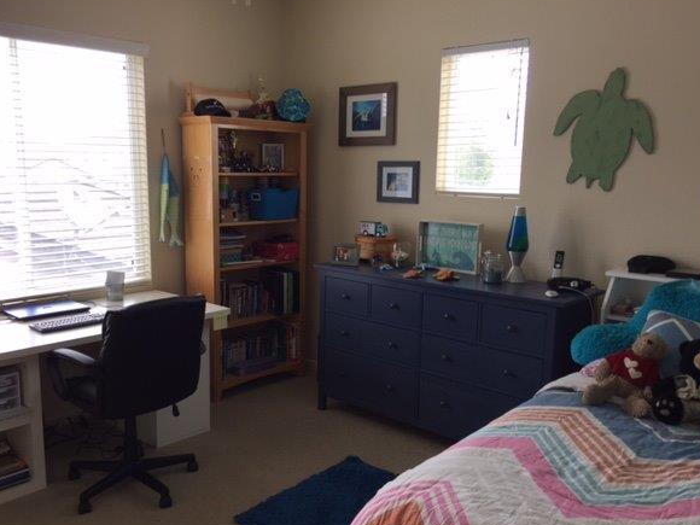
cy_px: 281
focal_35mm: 32
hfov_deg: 56.8
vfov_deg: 44.1
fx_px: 647
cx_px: 325
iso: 32
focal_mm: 4.15
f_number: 2.2
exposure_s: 1/40
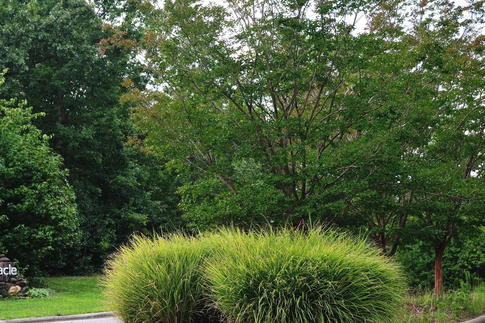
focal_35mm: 79
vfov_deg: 17.2
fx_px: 1063
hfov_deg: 25.7
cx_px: 223
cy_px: 190
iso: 200
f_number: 6.3
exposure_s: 1/160
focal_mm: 40
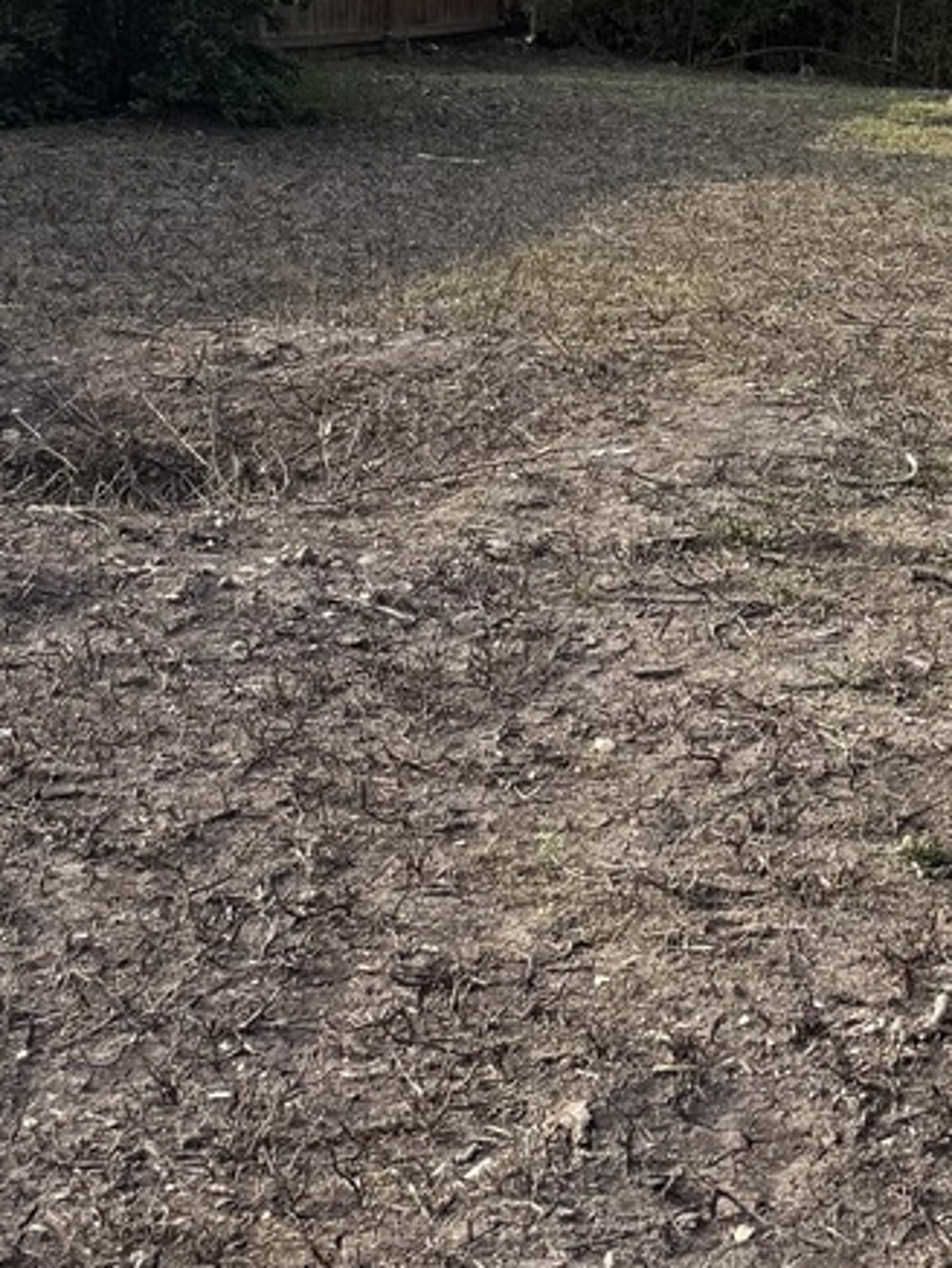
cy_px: 78
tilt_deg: -3.8
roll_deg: +1.1
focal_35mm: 79
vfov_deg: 23.9
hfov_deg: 18.2
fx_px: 2895
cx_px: 932
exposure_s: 1/3021
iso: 80
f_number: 1.78
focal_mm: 6.76
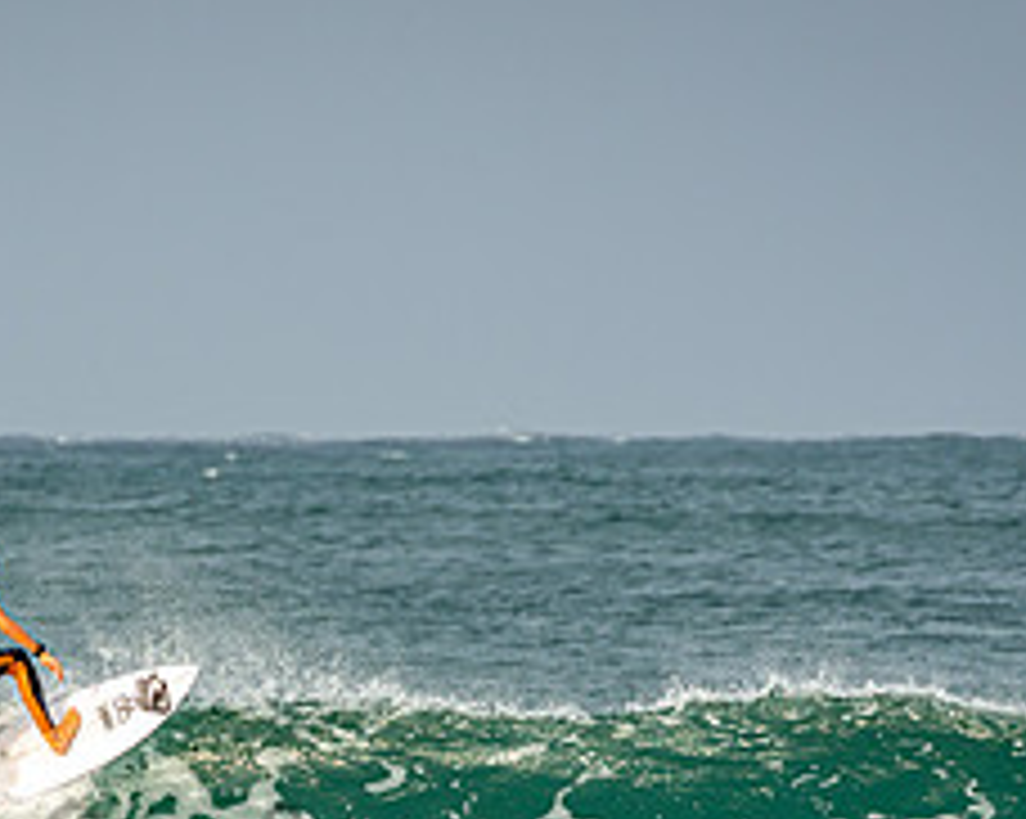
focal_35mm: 740
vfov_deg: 2.1
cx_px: 234
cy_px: 835
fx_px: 22451
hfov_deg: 2.6
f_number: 5.6
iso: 200
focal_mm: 200
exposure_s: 1/1000
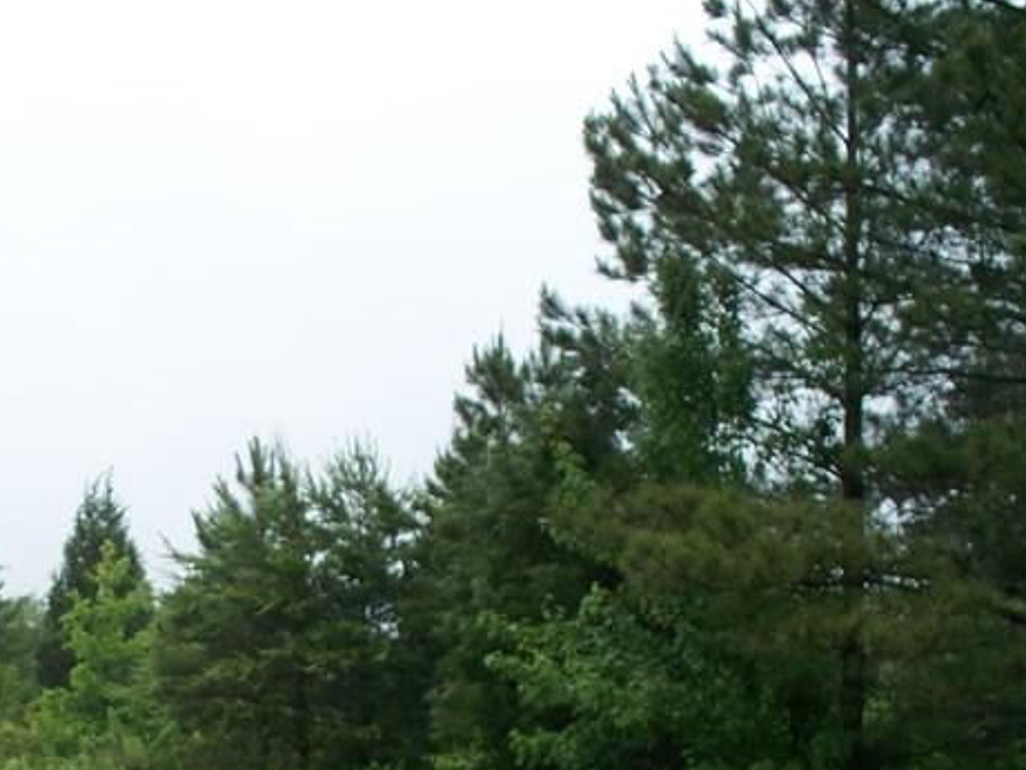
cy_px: 792
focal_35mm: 80
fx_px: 2372
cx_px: 185
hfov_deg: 24.0
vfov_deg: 17.9
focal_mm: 7.54
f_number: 2.8
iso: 64
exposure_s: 1/320
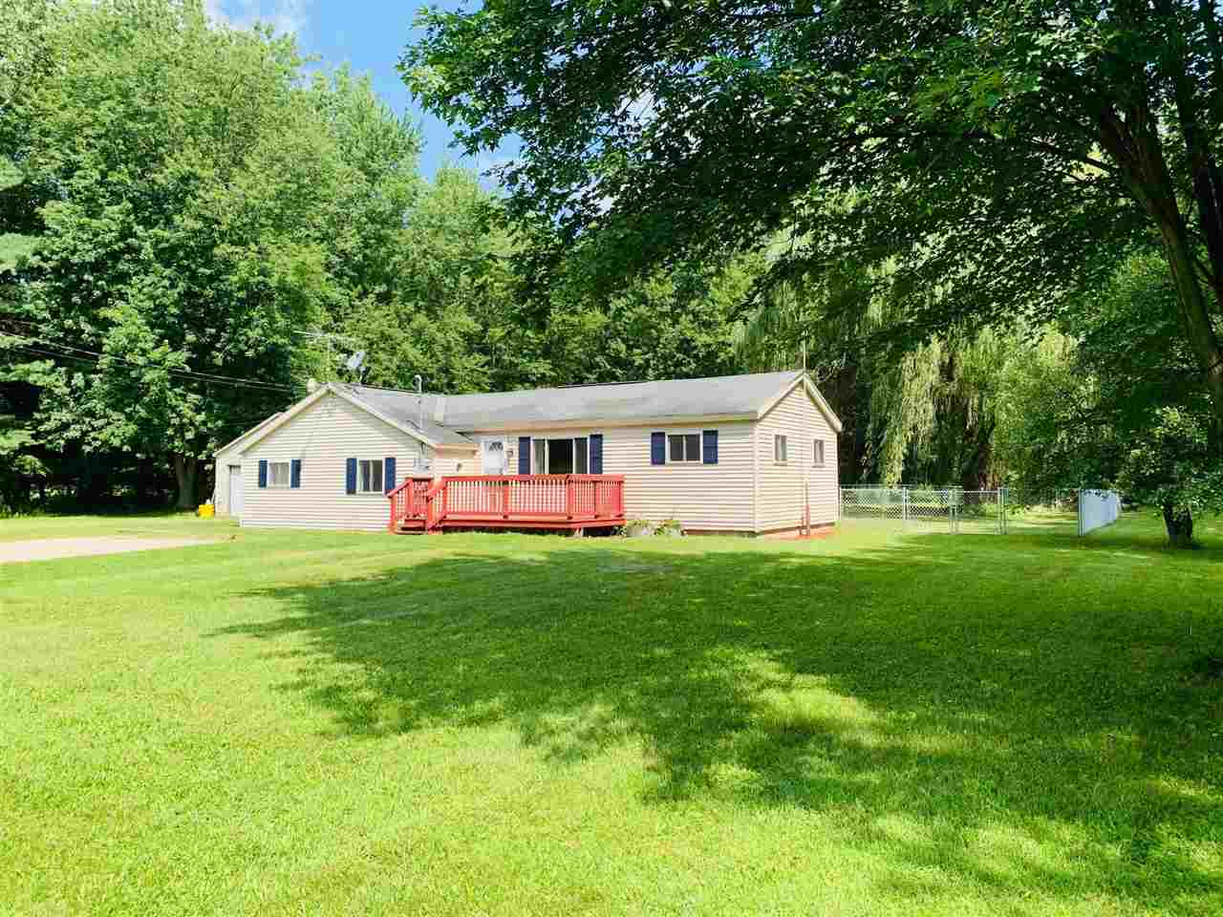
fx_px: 919
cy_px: 458
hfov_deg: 67.3
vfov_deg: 53.1
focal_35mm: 26
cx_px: 612
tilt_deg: +2.5
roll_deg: +0.7
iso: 25
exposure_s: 1/919
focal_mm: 4.25
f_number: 1.8
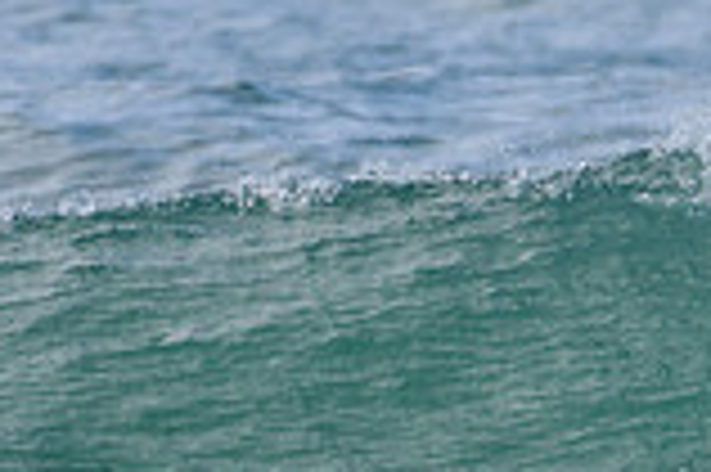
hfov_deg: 0.7
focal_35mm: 2759
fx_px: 54433
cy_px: 609
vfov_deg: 0.5
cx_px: 922
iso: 400
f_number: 5.6
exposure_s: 1/2000
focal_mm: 500
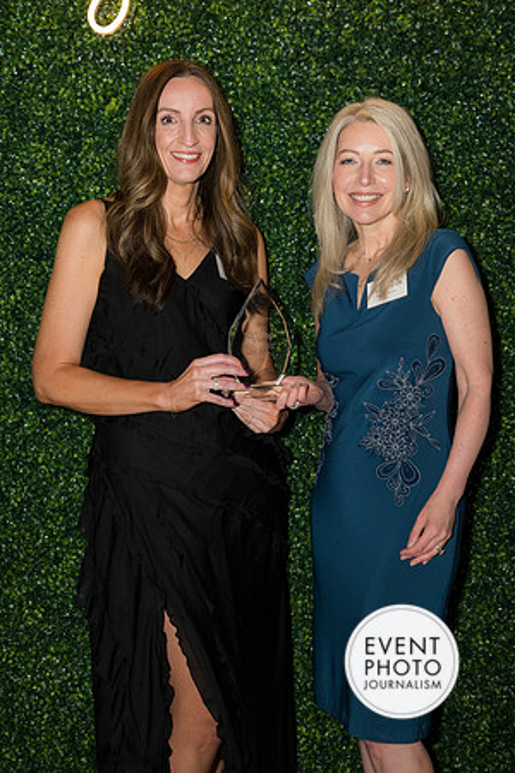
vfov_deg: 31.4
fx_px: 1373
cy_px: 386
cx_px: 258
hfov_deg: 21.2
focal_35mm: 64
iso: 640
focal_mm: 64
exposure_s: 1/160
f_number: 5
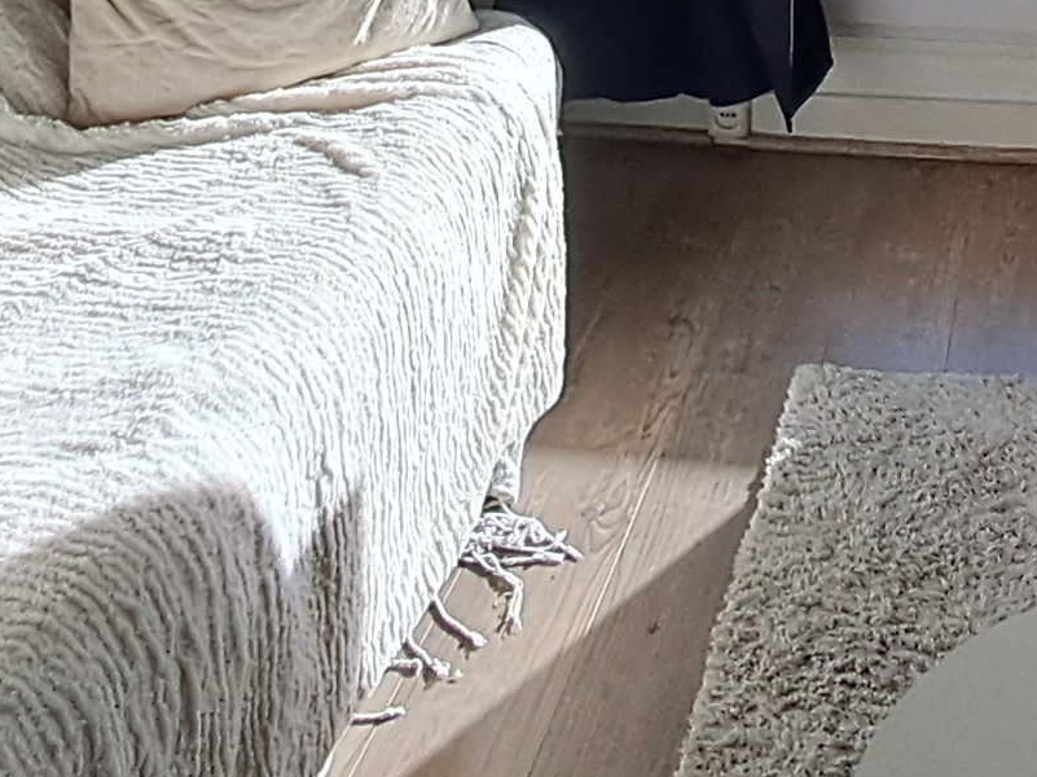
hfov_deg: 34.3
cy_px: -534
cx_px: 917
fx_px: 1587
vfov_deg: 21.0
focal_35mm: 53
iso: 40
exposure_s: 1/791
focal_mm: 1.42
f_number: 2.2
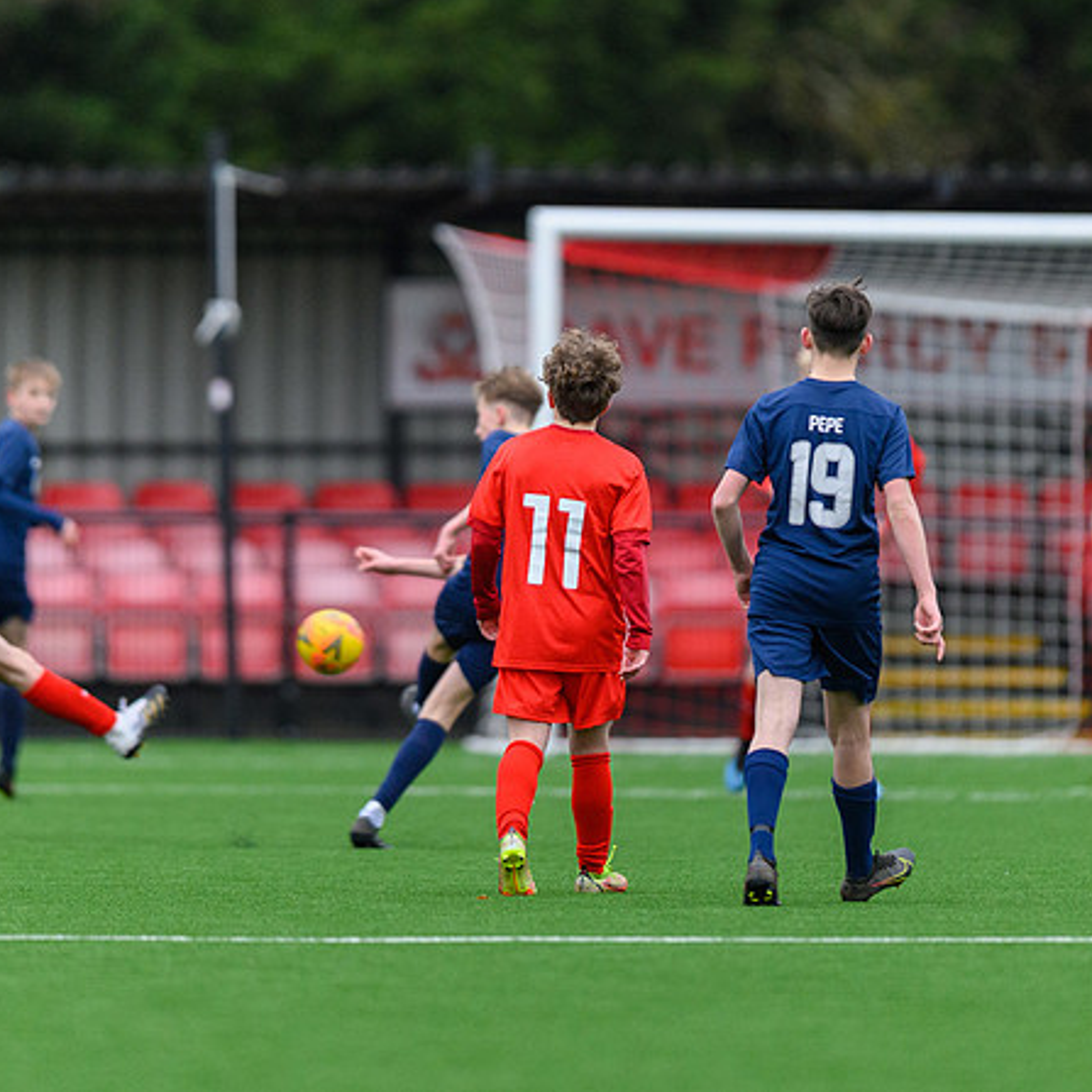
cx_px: 539
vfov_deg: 2.8
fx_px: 22342
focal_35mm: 626
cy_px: 594
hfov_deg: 2.8
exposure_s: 1/2000
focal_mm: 400
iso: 3600
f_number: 2.8
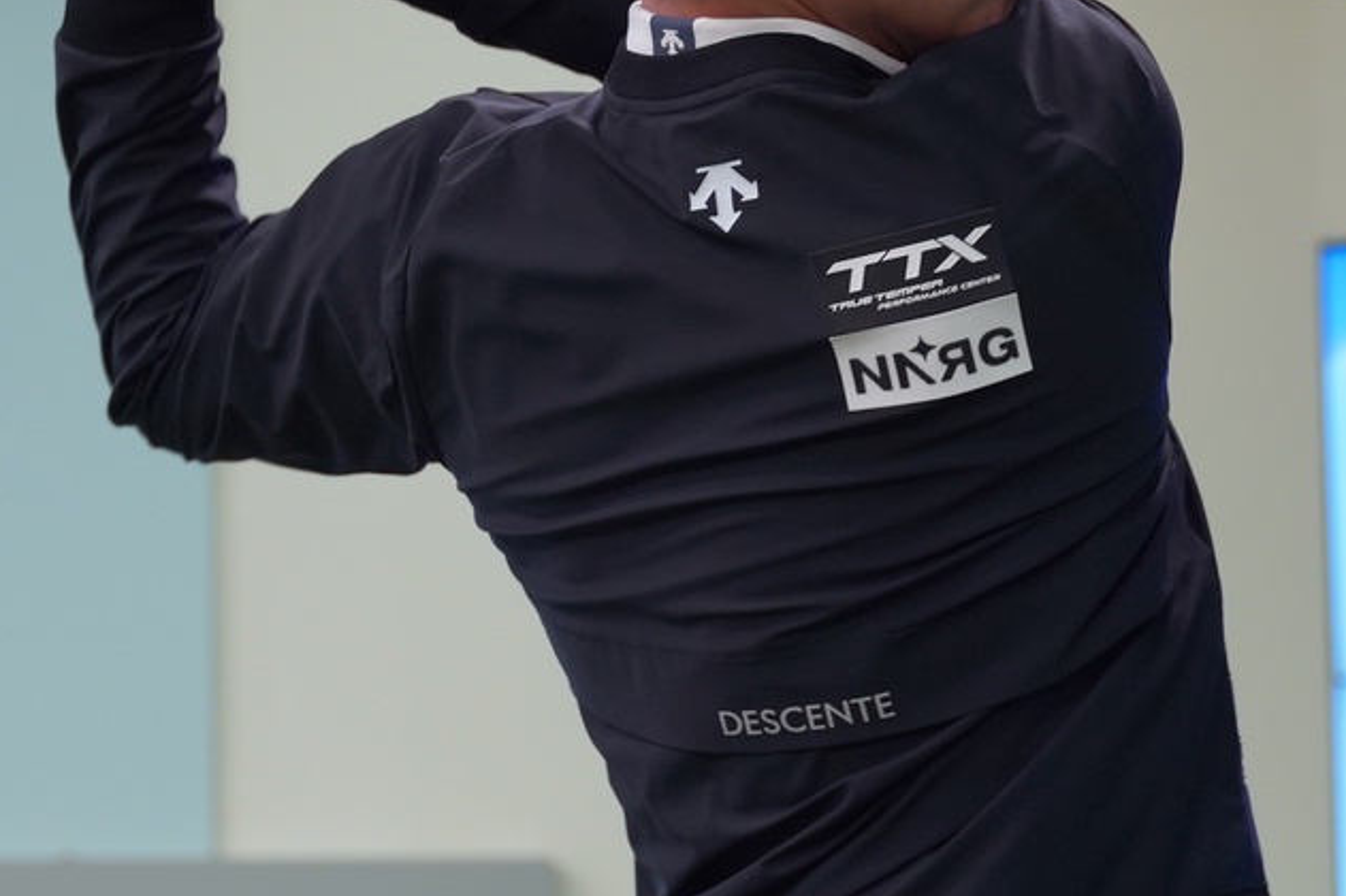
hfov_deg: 14.8
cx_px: 1020
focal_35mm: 138
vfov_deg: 9.9
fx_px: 5165
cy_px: 762
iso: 1000
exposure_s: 1/200
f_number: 2.8
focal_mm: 45.4
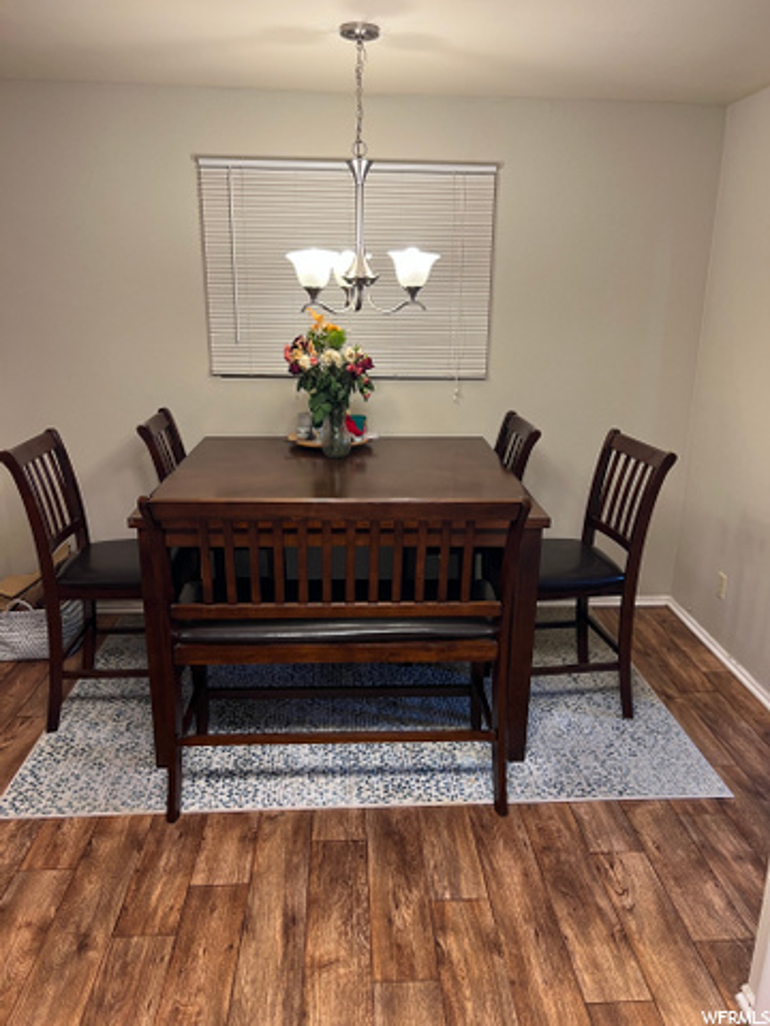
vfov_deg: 67.3
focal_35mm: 26
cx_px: 385
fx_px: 771
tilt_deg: -17.2
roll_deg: -0.1
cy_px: 513
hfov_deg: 53.1
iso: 80
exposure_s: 1/60
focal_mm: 5.7
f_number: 1.5
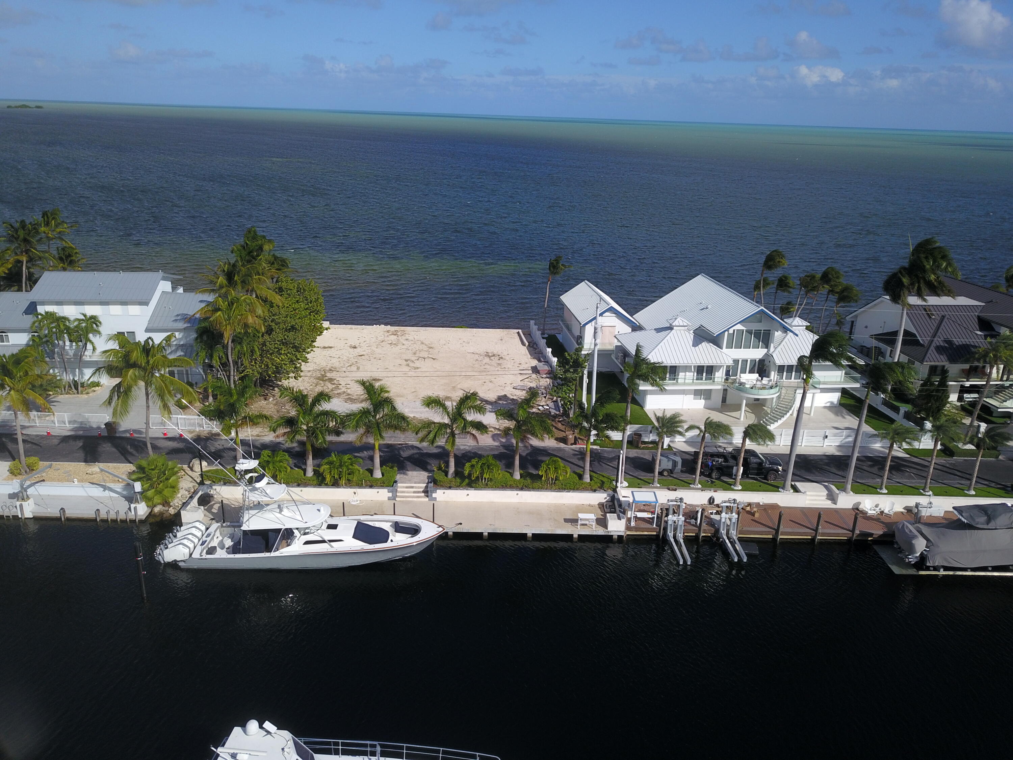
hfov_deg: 67.3
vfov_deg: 53.1
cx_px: 506
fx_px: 761
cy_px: 380
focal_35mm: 26
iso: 100
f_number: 2.2
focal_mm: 4.73
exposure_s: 1/2500
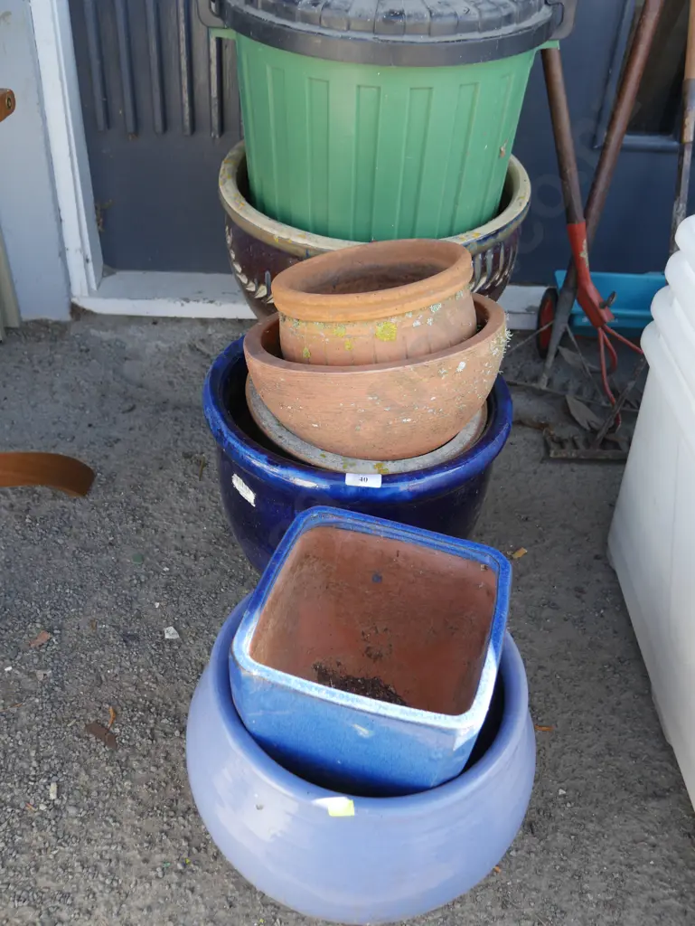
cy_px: 463
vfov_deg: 56.8
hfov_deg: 44.2
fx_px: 856
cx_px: 348
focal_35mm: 32
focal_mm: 16
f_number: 4
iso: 200
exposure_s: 1/125
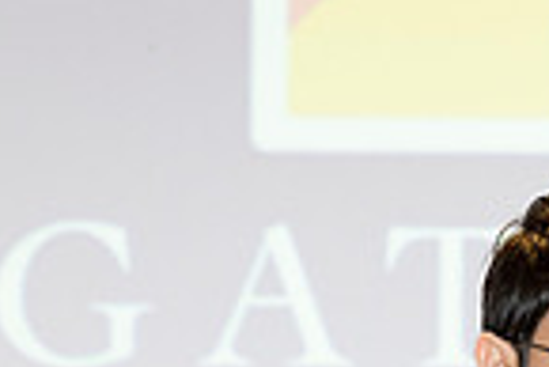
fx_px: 9571
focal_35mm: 627
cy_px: 764
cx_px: 998
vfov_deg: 2.2
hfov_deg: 3.3
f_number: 5.6
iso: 800
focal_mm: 120
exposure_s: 1/100
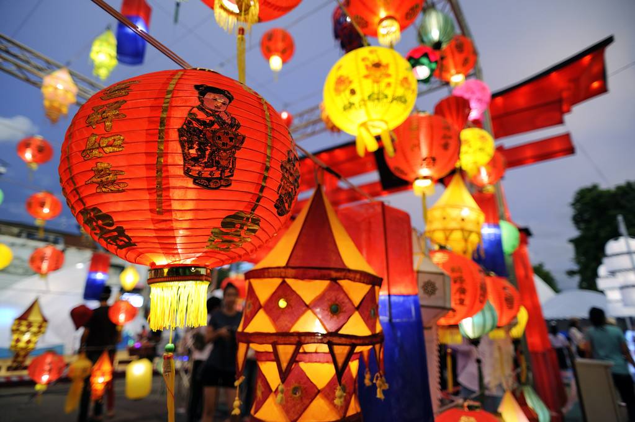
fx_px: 353
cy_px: 211
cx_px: 318
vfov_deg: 61.9
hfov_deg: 84.0
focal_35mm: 20
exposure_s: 1/100
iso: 200
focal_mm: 20
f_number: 2.8
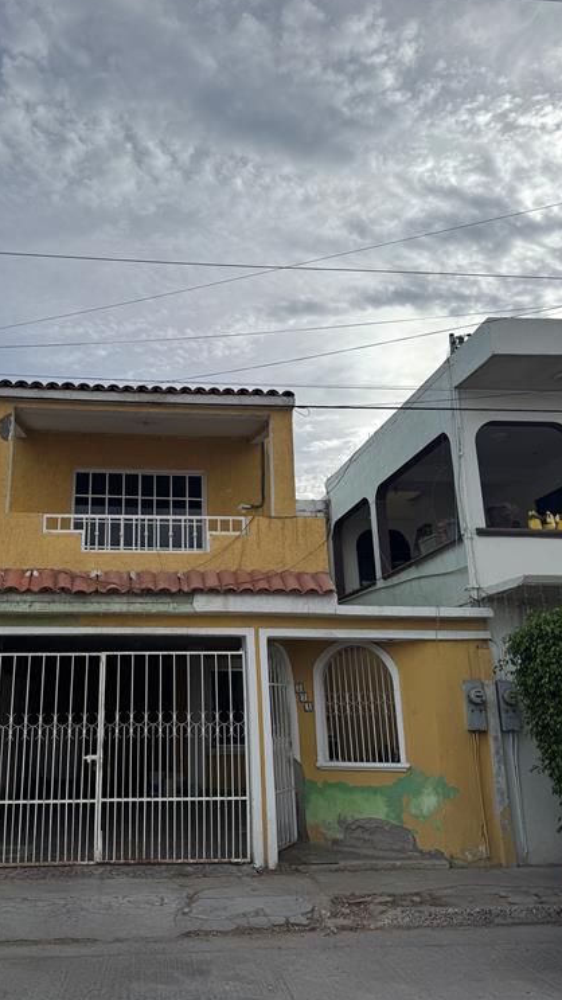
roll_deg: +0.5
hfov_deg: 42.3
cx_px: 188
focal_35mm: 27
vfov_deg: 69.9
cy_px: 497
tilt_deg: +17.5
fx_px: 716
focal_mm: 6.76
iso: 80
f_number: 1.78
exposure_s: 1/7092
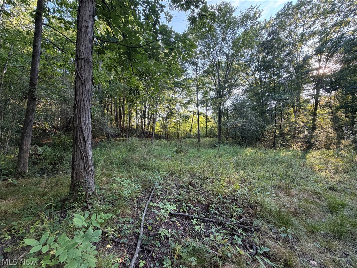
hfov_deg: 102.1
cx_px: 178
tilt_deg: -0.2
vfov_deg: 85.7
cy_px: 134
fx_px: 144
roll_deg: -0.6
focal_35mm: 14
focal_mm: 2.22
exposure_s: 1/121
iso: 160
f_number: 2.2
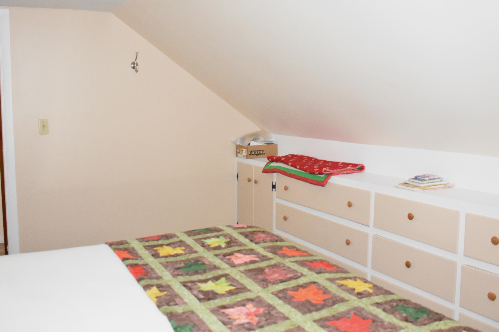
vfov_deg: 38.8
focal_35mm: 34
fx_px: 471
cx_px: 243
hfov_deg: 55.8
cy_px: 144
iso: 6400
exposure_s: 1/60
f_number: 4
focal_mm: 20
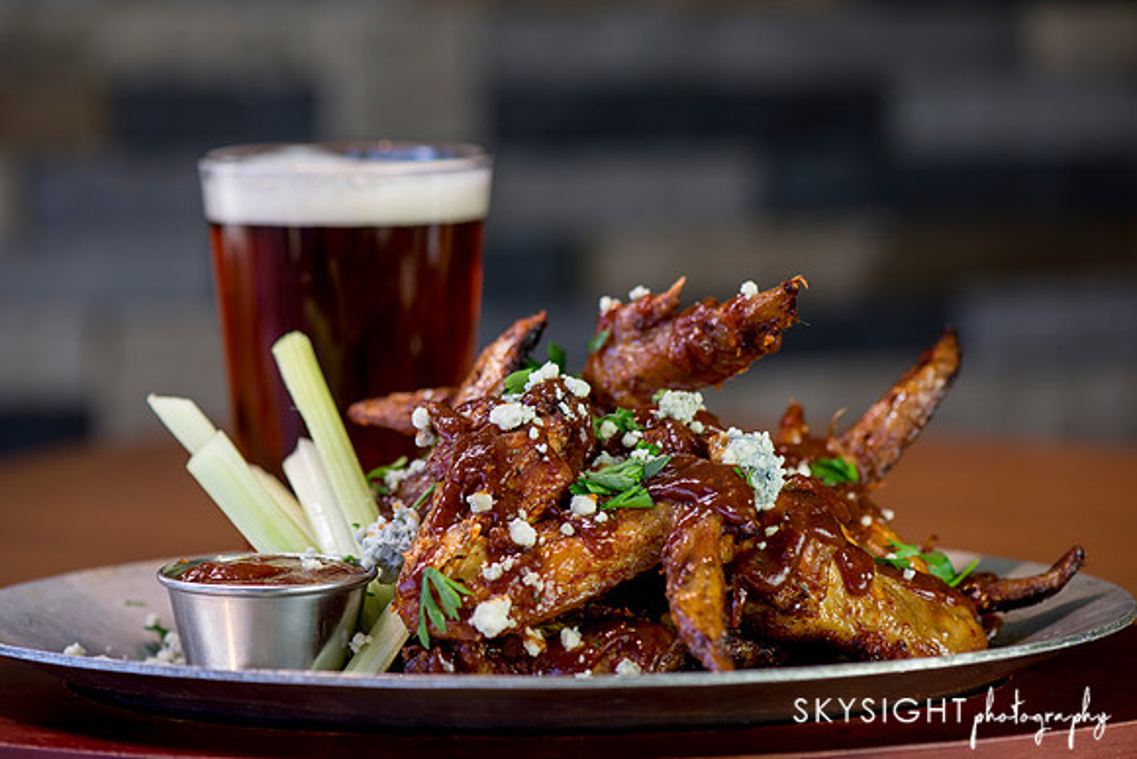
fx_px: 3317
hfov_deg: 19.5
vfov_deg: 13.0
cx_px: 568
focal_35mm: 105
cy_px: 380
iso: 320
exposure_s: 1/100
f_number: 5
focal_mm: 105
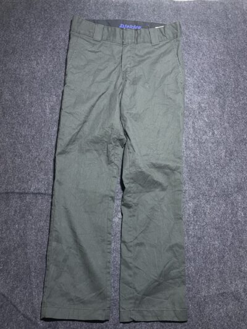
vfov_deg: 67.3
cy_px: 164
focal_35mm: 26
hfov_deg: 53.1
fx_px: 247
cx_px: 124
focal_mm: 4.2
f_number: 1.6
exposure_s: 1/50
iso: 125
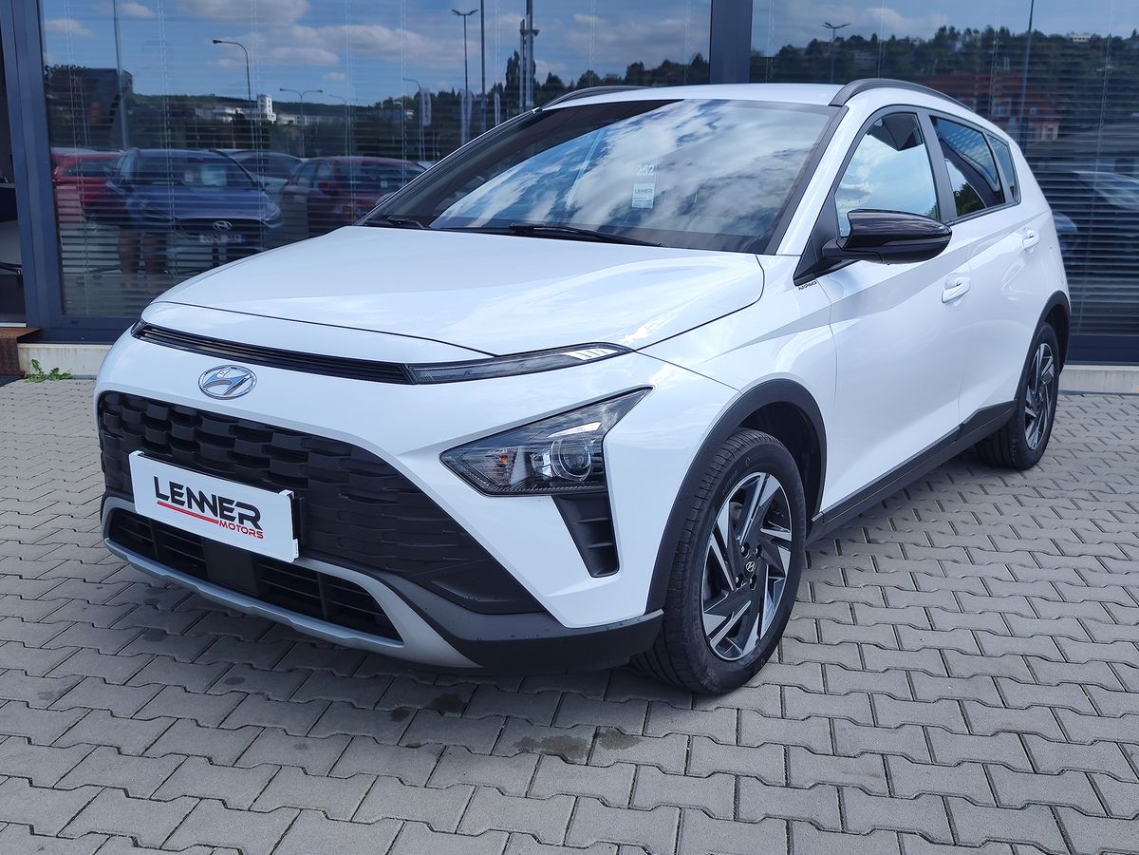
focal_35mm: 23
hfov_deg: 73.9
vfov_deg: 58.9
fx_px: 757
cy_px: 428
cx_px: 570
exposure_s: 1/621
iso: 50
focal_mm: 7.01
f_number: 1.69
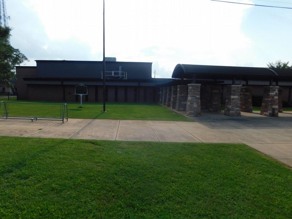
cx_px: 146
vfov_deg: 58.9
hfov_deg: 73.9
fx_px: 194
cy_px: 110
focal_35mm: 23
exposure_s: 1/400
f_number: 6
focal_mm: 4
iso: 125
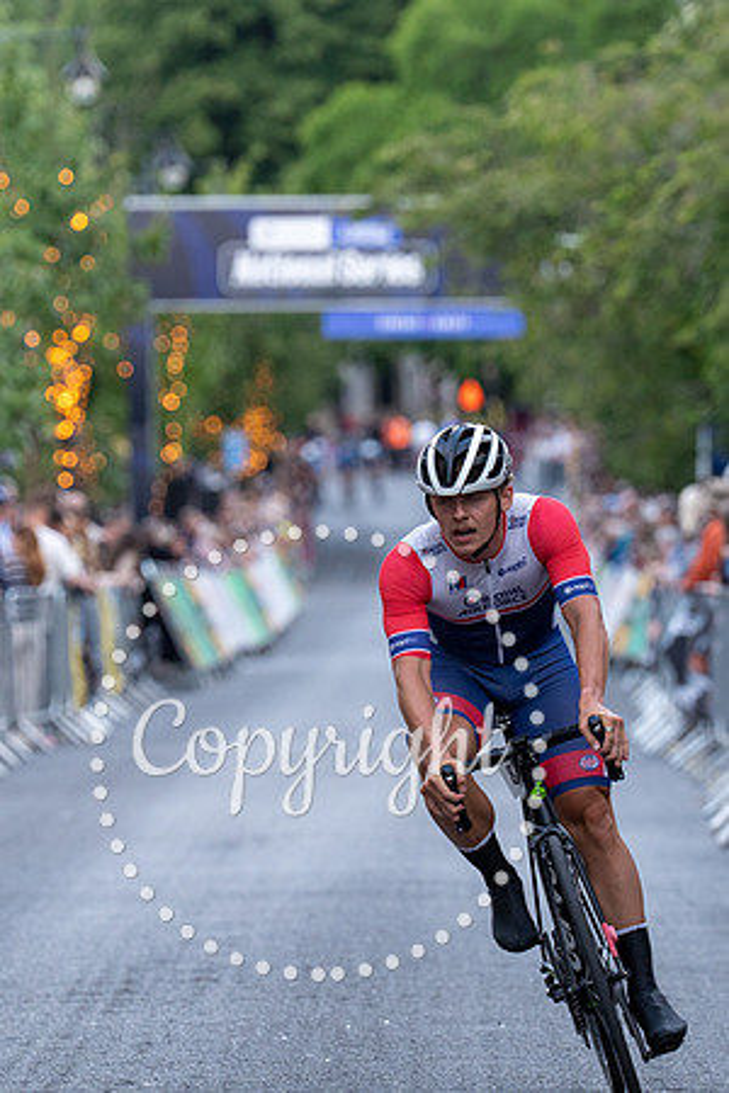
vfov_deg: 7.7
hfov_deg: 5.1
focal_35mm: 268
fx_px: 8142
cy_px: 520
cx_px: 522
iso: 2000
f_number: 3.5
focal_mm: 168
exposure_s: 1/800
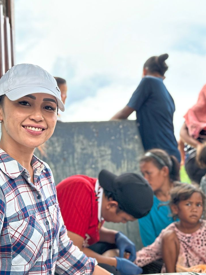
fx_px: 492
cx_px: 100
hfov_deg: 23.6
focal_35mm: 62
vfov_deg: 31.0
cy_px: 175
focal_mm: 6.86
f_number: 1.78
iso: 80
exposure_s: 1/962
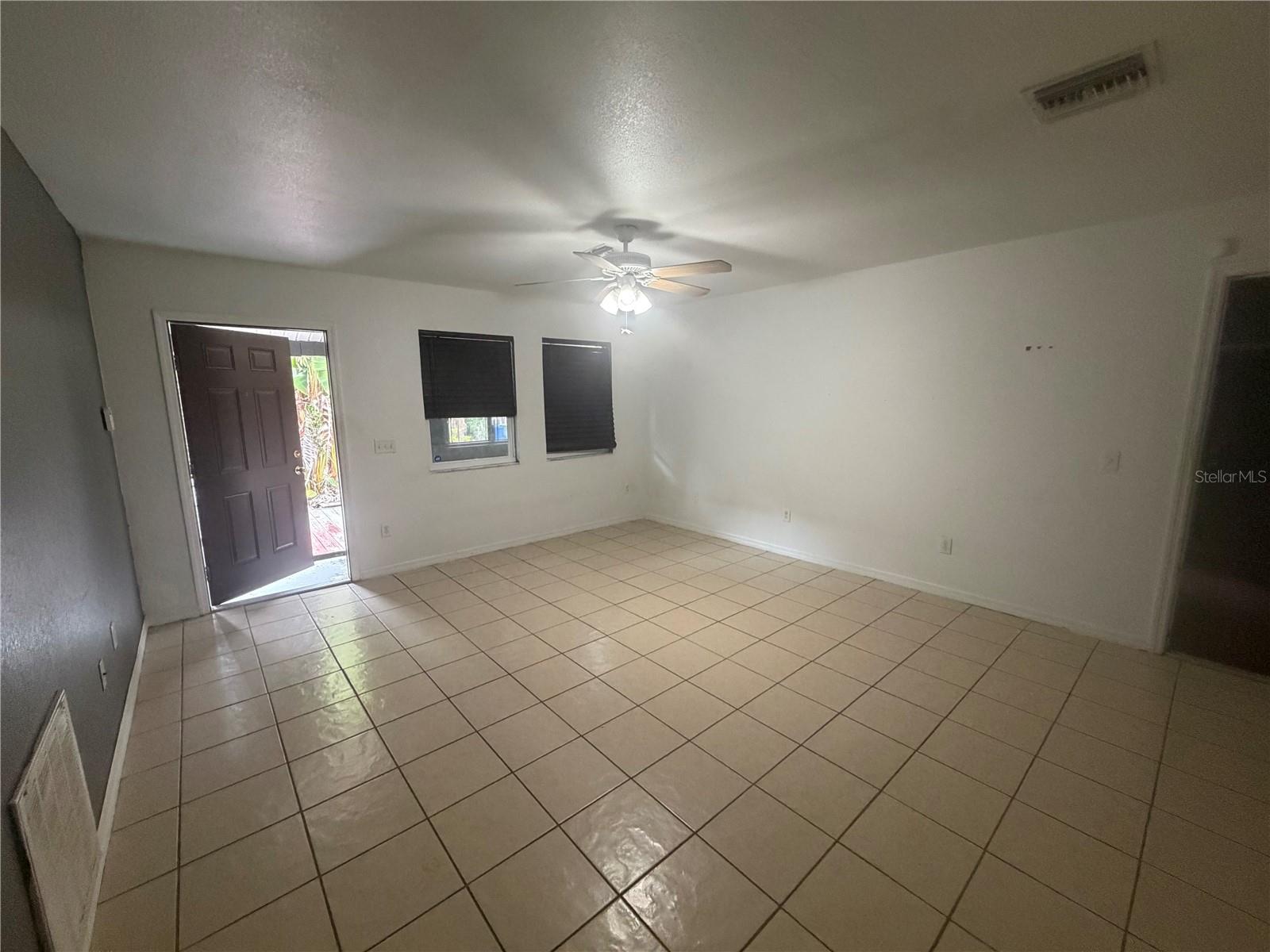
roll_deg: +1.4
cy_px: 476
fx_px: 514
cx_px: 635
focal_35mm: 14
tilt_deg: -9.7
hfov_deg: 102.1
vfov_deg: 85.7
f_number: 2.2
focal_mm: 2.22
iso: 500
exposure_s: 1/60
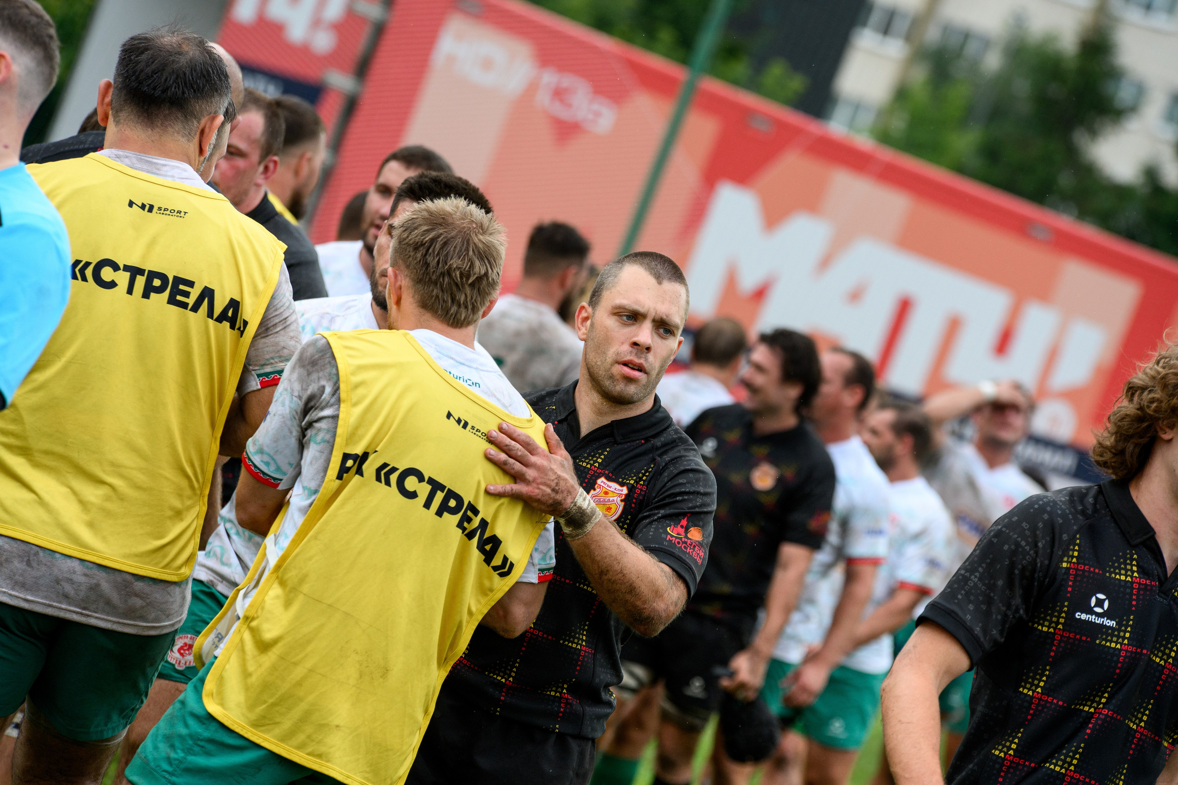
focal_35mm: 200
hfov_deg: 10.3
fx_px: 6544
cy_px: 392
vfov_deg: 6.9
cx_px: 589
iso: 1250
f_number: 5.6
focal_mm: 200
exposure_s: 1/2500
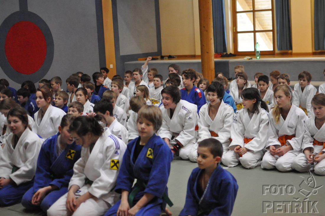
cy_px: 108
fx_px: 473
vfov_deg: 25.7
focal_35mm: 52
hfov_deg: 37.9
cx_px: 162
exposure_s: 1/640
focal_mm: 35
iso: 3200
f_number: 1.8
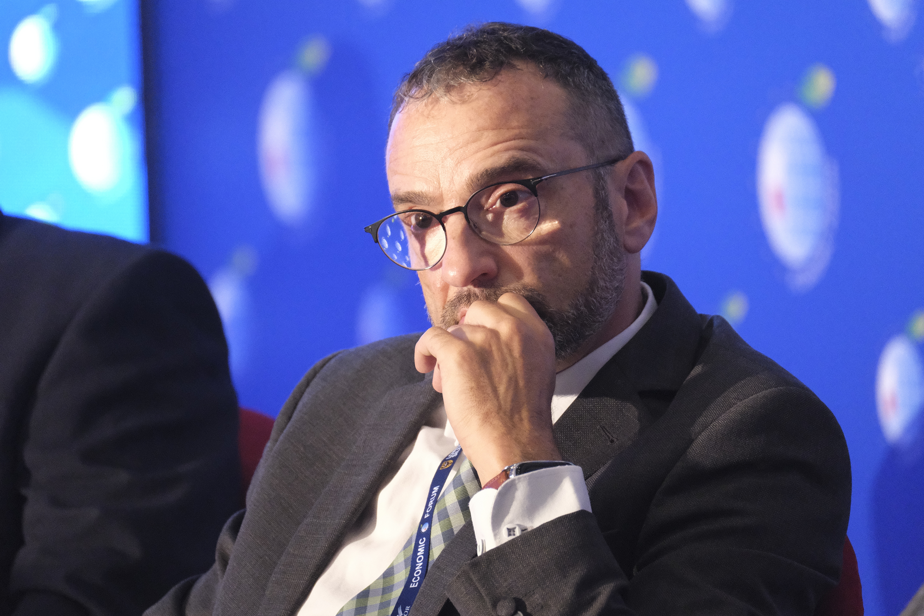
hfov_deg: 3.8
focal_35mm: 539
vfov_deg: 2.6
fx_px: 13833
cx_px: 462
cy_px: 308
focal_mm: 359.6
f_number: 5.6
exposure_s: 1/100
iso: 12800
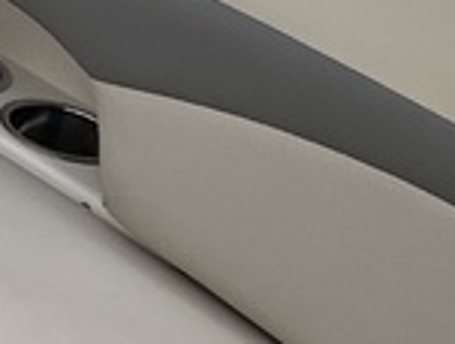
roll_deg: -1.8
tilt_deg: -25.2
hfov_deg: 10.3
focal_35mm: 111
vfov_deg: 12.8
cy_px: -154
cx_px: -1034
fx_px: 1462
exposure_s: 1/2747
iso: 50
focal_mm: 2.22
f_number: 2.2
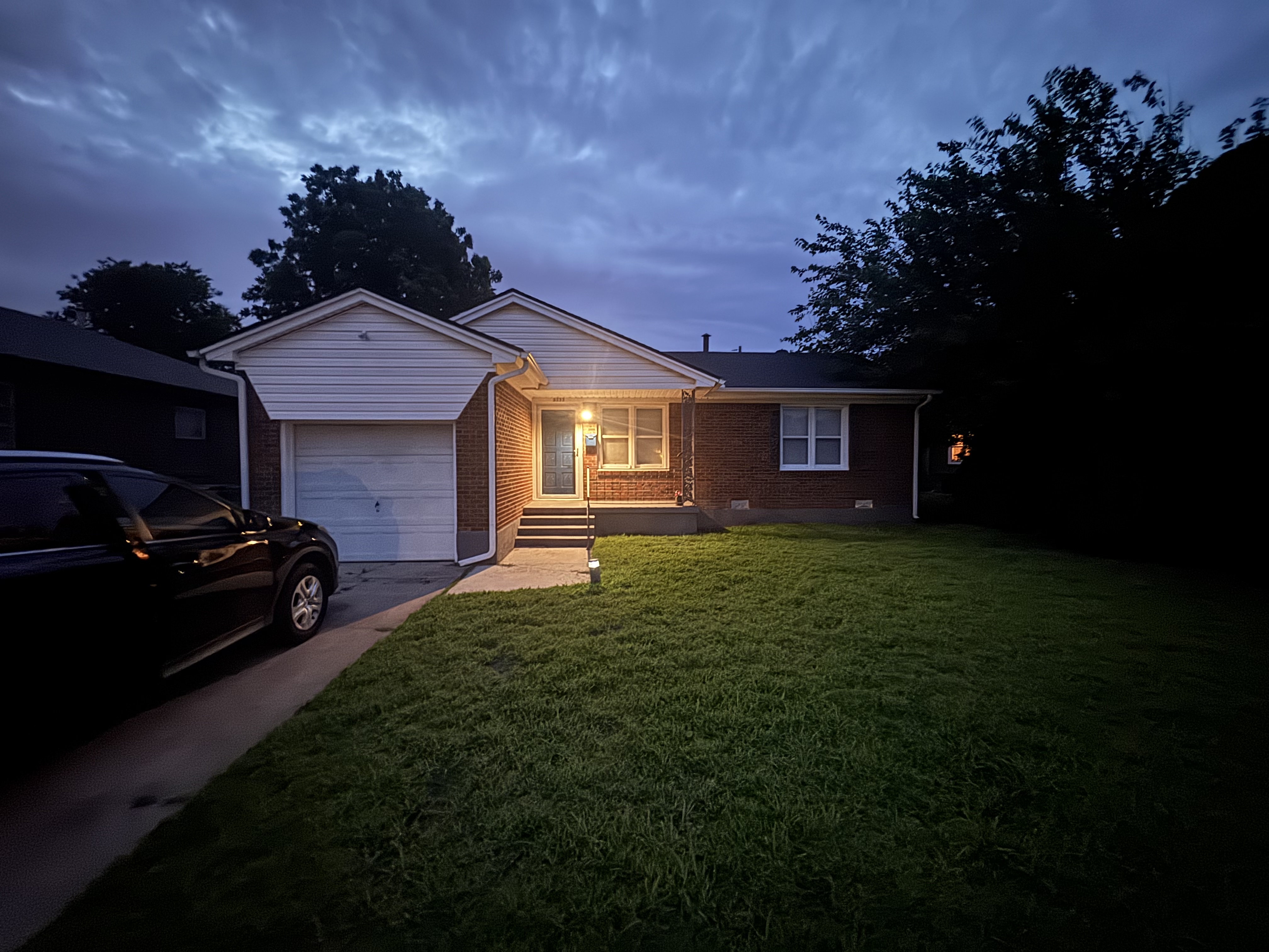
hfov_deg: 102.1
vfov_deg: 85.7
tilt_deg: -0.2
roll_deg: +0.3
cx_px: 634
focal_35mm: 14
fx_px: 513
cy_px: 476
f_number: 2.2
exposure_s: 1/9
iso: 1250
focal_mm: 2.22
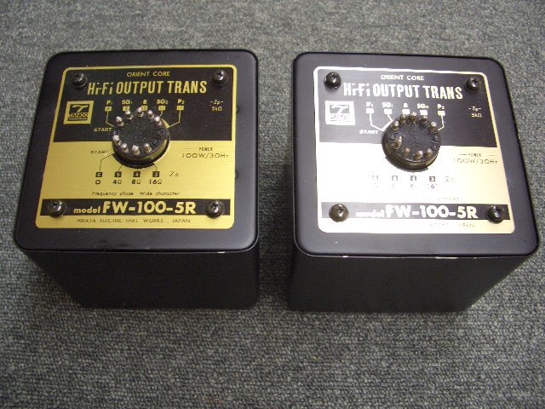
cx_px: 272
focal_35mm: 35
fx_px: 551
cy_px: 204
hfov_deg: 52.6
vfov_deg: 40.7
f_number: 2.6
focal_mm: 5.8
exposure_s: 1/20
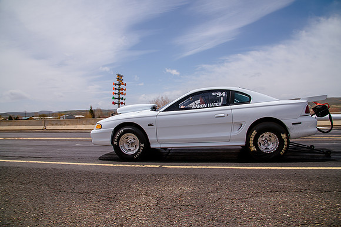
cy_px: 114
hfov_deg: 73.8
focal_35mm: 24
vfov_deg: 53.1
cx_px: 170
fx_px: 227
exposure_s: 1/500
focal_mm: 24
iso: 200
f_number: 10
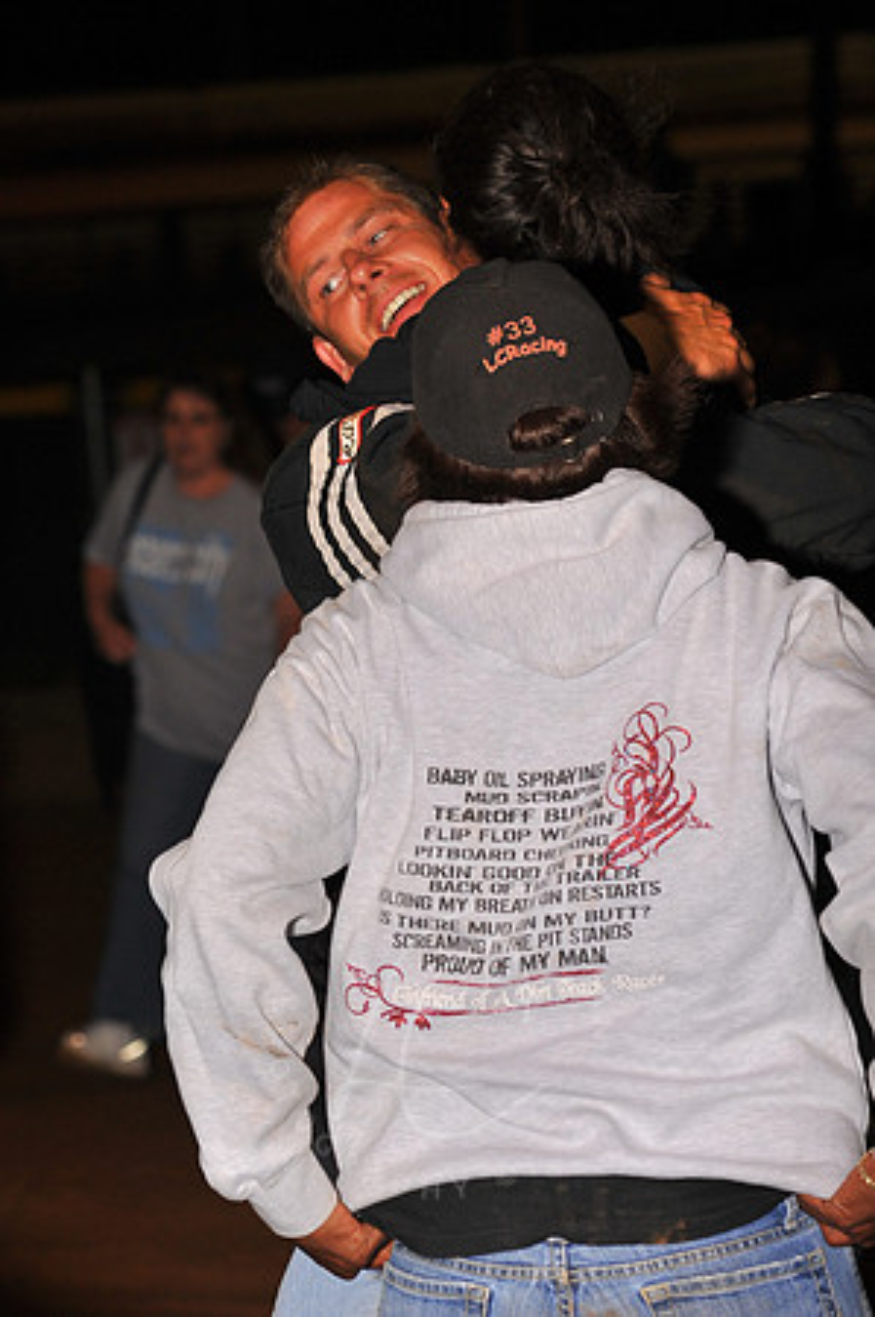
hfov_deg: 10.1
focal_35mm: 135
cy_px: 658
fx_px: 4933
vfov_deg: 15.2
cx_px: 438
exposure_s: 1/320
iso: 500
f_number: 7.1
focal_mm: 135
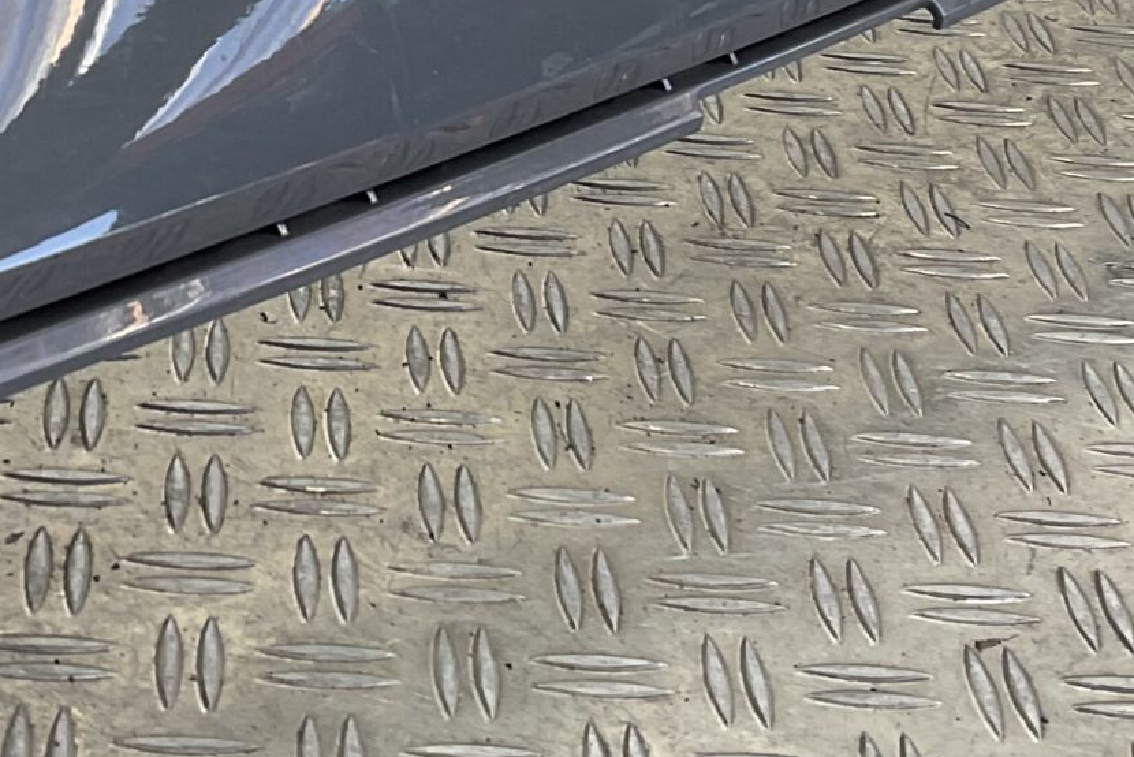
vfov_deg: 14.3
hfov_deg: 21.8
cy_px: -127
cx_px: 398
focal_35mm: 93
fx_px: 2930
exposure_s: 1/100
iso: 20
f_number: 1.8
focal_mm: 3
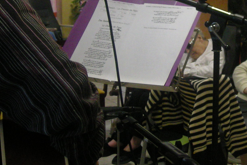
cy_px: 17
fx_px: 631
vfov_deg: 14.7
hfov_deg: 21.7
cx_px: 220
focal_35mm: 92
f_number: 2.8
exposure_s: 1/55.4
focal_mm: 5.7
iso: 194
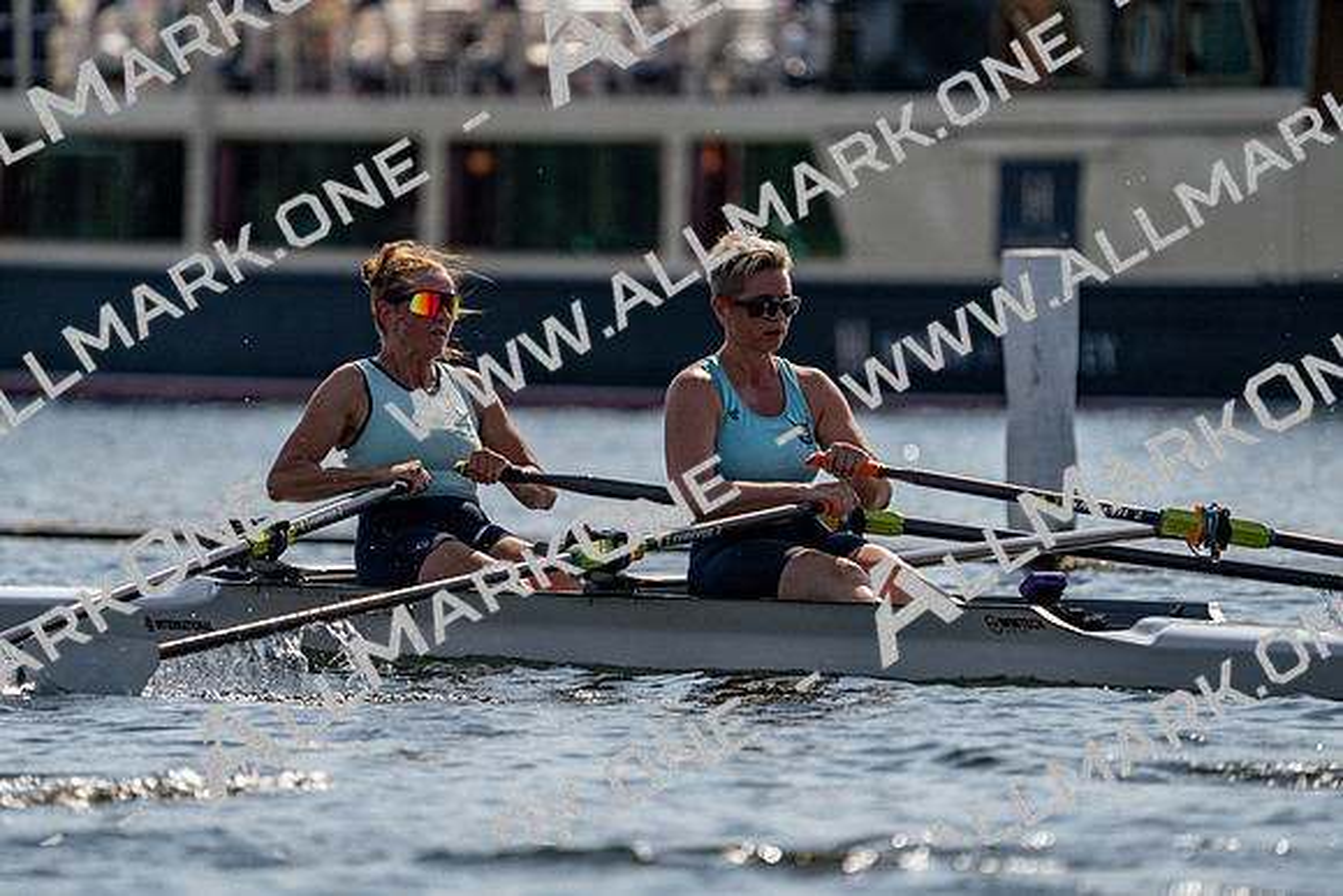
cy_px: 448
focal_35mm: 430
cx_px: 672
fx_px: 16044
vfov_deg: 3.2
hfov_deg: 4.8
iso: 125
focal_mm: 430
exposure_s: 1/1600
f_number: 6.3
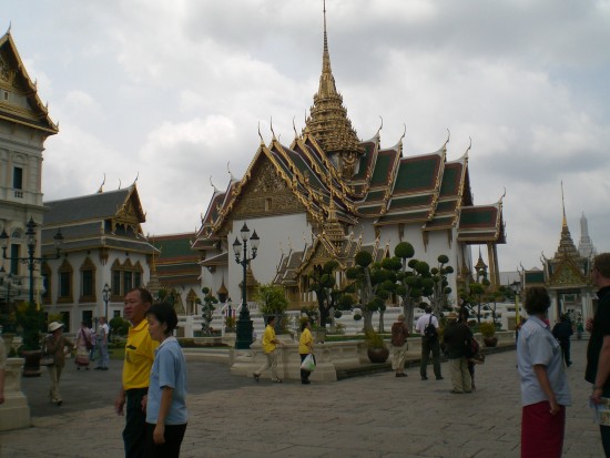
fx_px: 670
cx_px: 305
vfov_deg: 37.7
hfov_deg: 49.0
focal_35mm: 38
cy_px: 229
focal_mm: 6.3
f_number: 4.4
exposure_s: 1/800
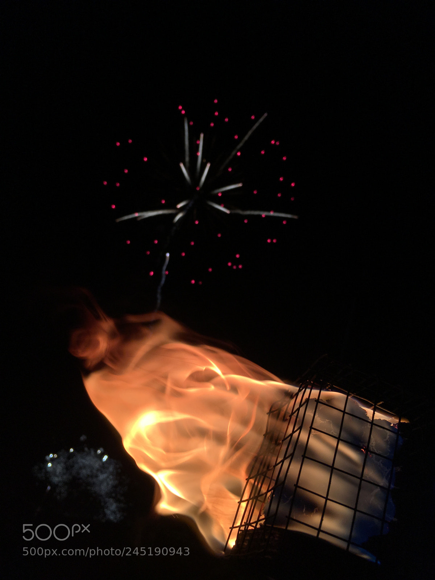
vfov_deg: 61.7
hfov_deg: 48.2
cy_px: 290
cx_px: 218
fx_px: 486
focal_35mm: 29
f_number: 2.2
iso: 25
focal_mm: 4.15
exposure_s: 1/209
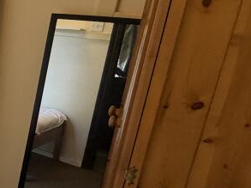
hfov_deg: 23.5
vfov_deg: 29.5
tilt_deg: -14.5
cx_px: -182
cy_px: 69
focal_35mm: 49
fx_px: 355
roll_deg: +0.0
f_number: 2.2
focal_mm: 2.22
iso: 320
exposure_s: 1/100
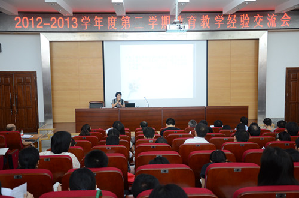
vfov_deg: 29.7
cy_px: 99
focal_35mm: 45
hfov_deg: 43.7
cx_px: 150
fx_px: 373
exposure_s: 1/40
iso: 800
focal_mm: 30
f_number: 4.2
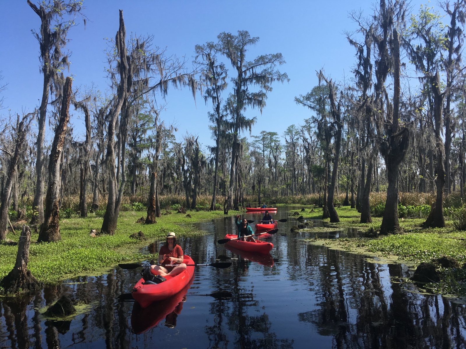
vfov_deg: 48.2
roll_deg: -0.3
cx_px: 233
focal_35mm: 29
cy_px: 174
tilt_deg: +3.9
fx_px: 390
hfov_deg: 61.7
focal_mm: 4.15
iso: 25
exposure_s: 1/1350
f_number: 2.2
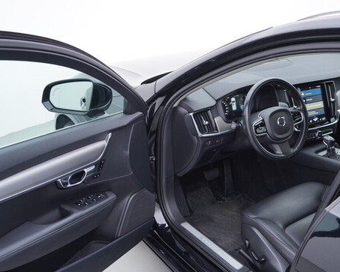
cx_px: 192
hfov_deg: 44.7
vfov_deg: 36.5
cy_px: 137
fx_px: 413
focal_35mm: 41
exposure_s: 1/50
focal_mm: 24
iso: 125
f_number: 3.2
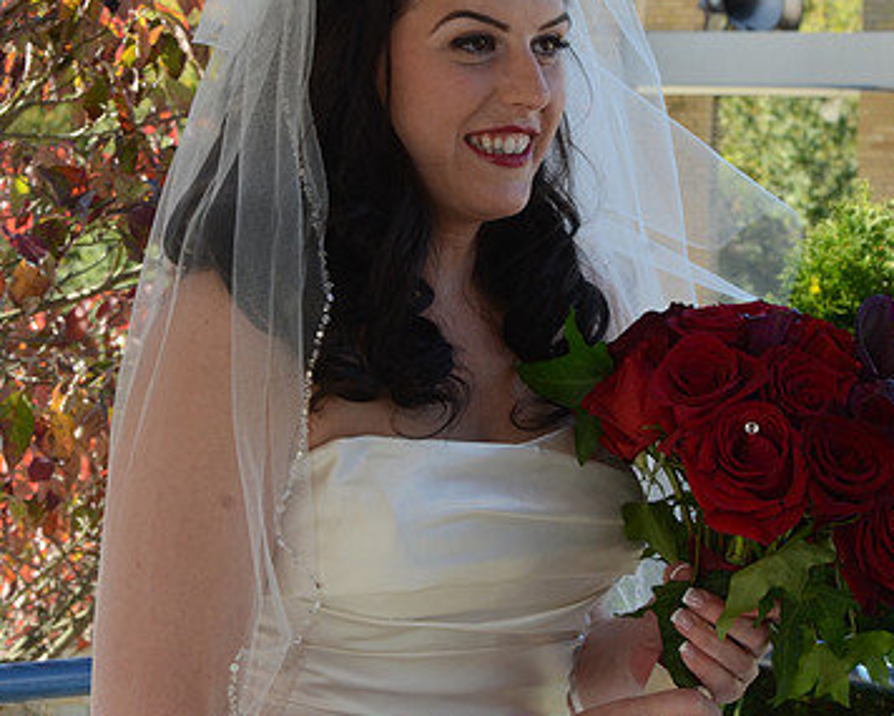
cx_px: 470
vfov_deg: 12.3
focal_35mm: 126
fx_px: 3328
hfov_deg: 15.3
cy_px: 317
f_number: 11
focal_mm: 55
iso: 500
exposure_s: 1/125
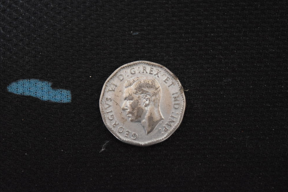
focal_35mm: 76
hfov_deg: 26.7
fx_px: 608
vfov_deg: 17.9
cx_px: 144
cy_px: 95
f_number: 5.6
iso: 3200
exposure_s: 1/25
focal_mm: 50
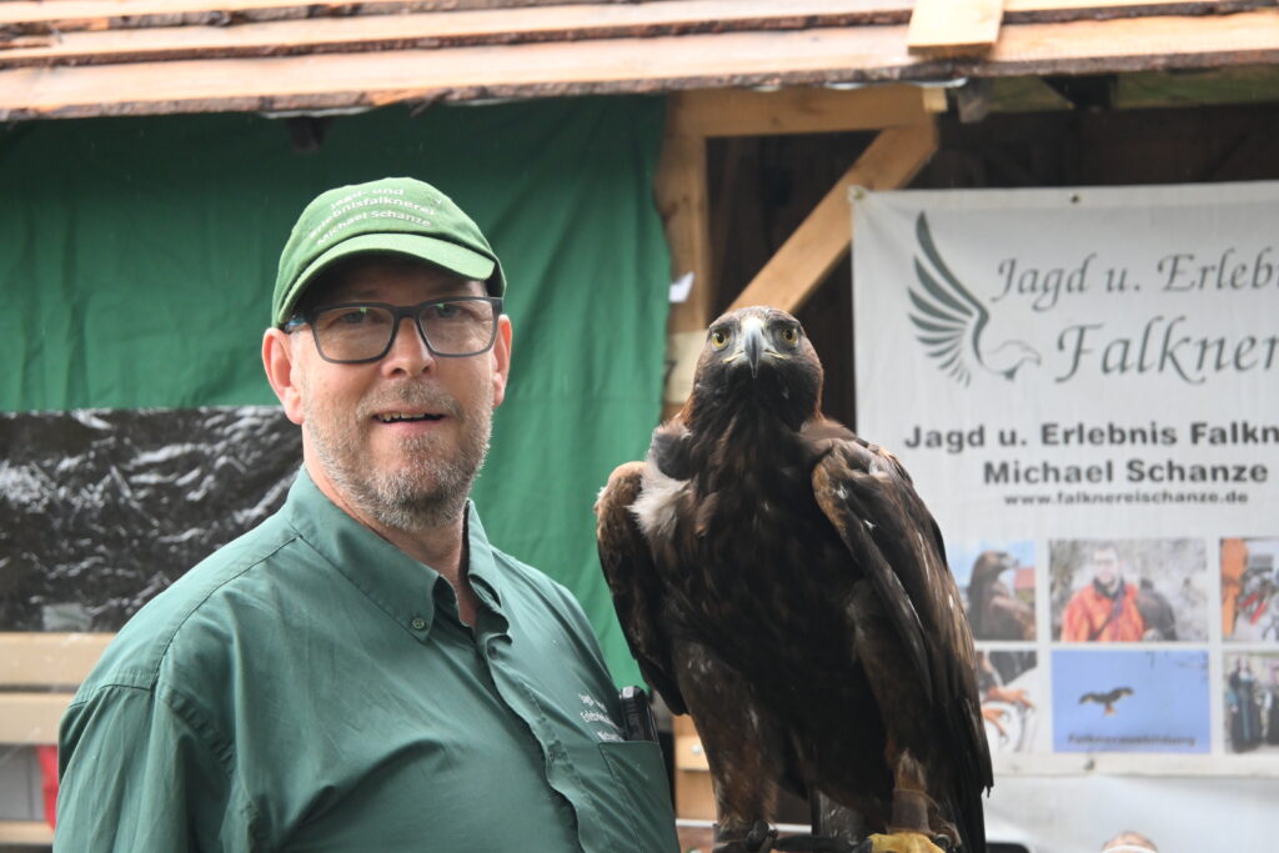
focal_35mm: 75
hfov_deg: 27.0
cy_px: 426
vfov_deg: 18.2
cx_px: 640
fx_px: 2665
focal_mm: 50
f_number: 6.3
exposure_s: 1/250
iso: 1800
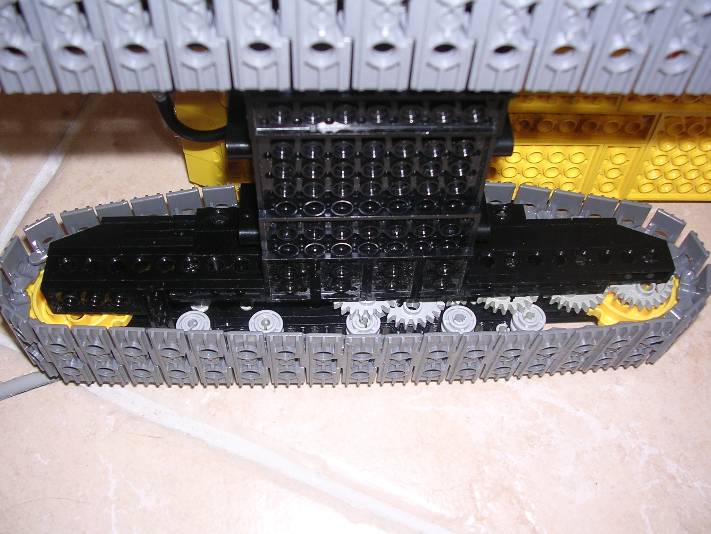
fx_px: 781
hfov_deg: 49.0
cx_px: 356
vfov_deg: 37.7
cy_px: 267
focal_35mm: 38
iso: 100
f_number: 2.8
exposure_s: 1/60.1
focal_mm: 5.8
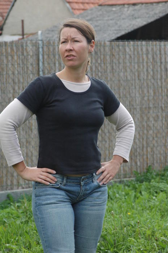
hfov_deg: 10.1
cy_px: 126
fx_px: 947
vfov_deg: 15.2
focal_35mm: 135
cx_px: 84
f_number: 5.6
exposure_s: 1/500
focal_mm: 90
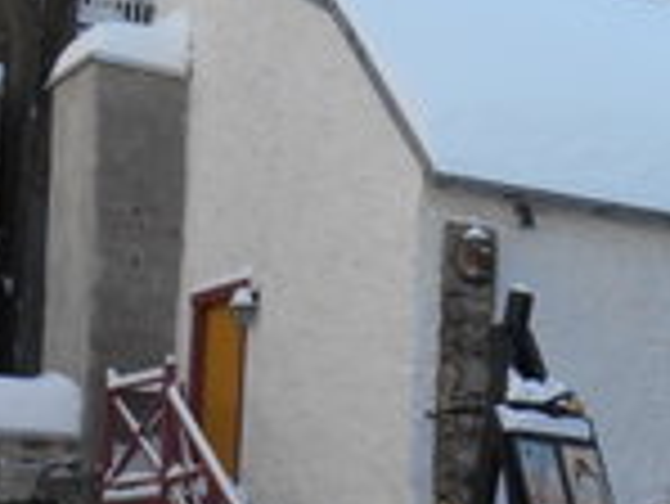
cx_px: 791
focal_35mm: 110
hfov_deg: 17.1
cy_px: 306
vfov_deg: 13.5
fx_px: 2131
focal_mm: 7.2
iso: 80
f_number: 3.9
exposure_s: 1/250
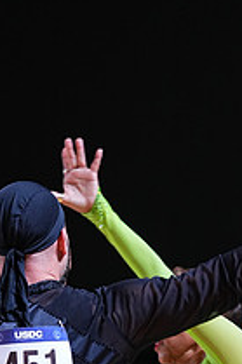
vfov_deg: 4.9
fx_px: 4242
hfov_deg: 3.3
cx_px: 81
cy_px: 481
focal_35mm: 420
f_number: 4
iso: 1250
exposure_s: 1/400
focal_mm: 151
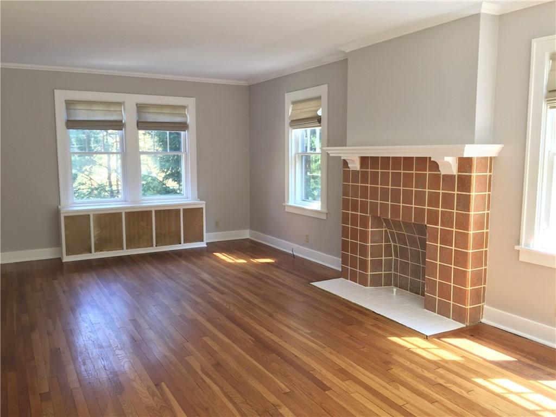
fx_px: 466
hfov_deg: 61.7
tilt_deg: -6.7
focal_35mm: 29
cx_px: 278
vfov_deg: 48.2
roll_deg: -0.6
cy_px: 208
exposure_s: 1/30
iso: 32
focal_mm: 4.15
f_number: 2.2
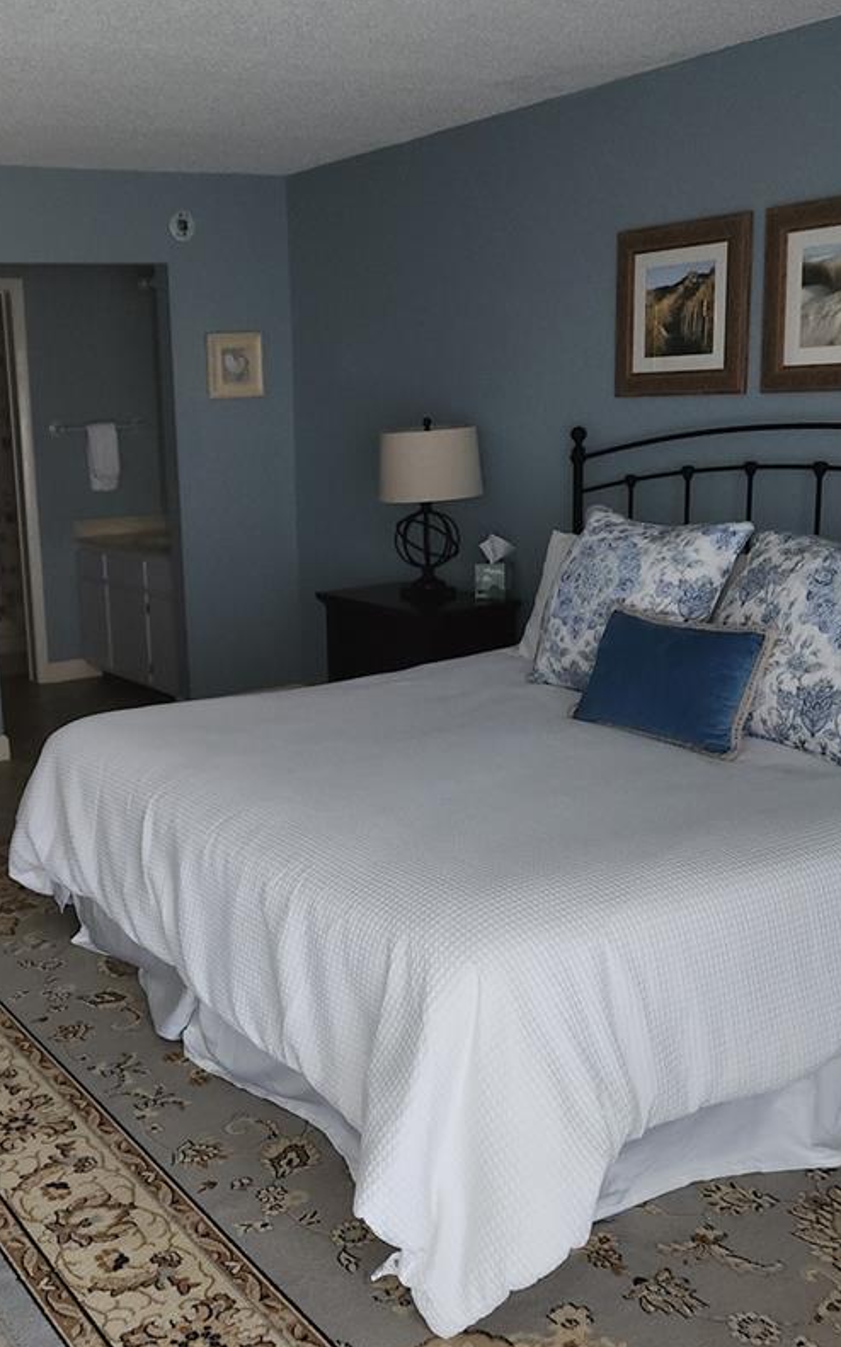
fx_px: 1358
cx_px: 264
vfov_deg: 52.8
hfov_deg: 34.0
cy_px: 657
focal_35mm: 37
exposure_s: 1/24
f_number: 1.8
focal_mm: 5.4
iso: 100
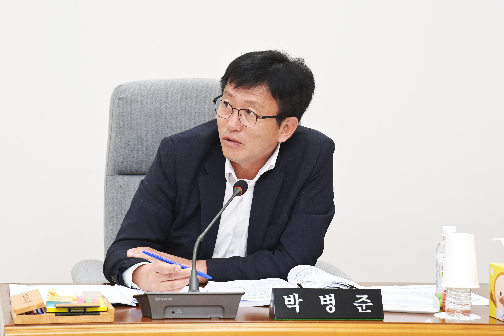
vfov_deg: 11.4
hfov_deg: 17.1
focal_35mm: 120
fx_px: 1680
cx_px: 252
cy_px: 168
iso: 2500
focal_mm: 120
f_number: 7.1
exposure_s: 1/200
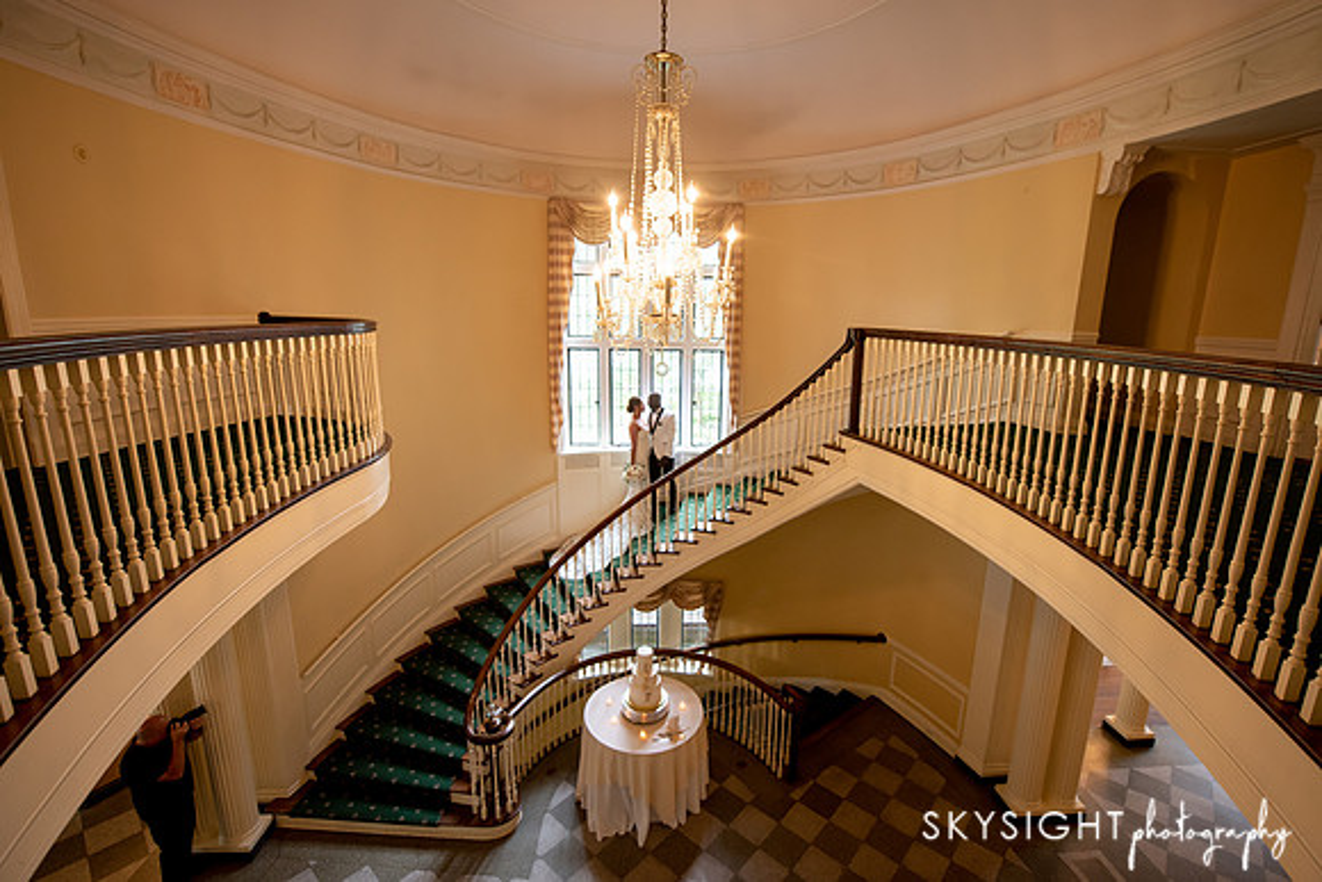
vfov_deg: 73.8
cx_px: 686
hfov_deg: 96.7
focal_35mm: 16
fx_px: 587
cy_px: 427
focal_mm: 15
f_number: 2.8
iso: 1000
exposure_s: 1/160
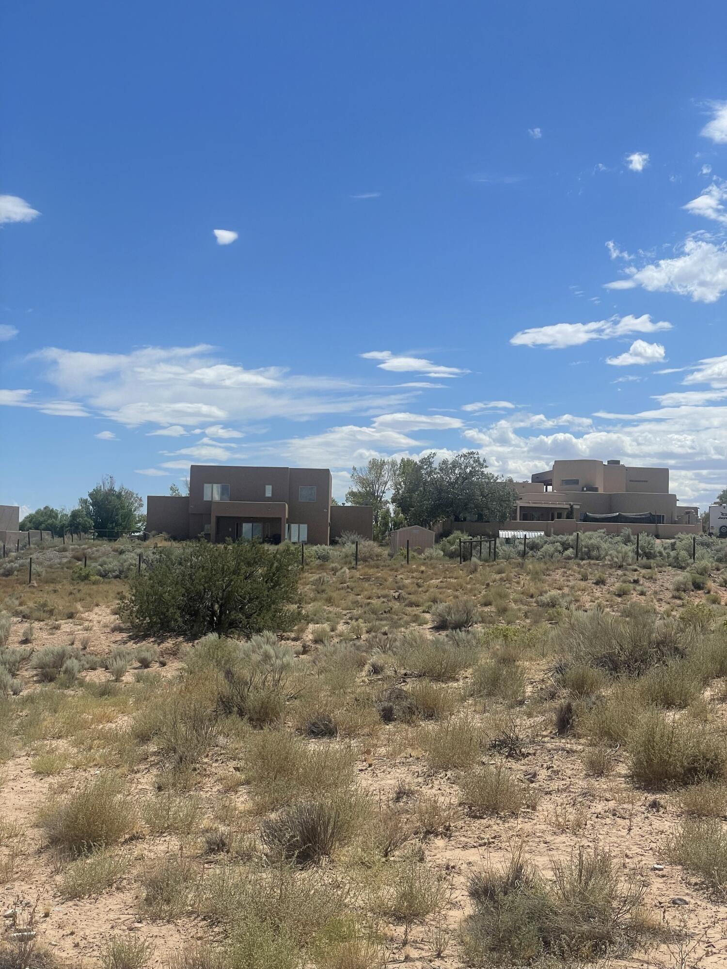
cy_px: 484
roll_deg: -1.3
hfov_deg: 28.0
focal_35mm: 52
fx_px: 1456
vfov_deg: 36.8
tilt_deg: +2.8
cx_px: 364
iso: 25
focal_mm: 6
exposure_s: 1/3425
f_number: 2
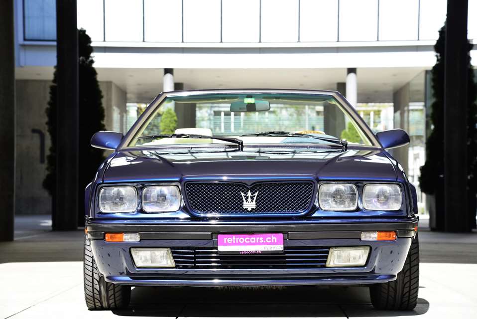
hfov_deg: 22.1
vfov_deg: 14.9
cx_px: 238
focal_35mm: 92
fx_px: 1220
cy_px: 160
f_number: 8
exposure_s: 1/160
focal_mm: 92
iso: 200
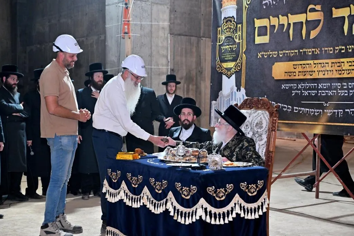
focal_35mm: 55
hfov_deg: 36.2
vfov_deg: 24.6
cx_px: 177
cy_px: 118
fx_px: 541
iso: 1600
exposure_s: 1/200
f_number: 4
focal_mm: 55
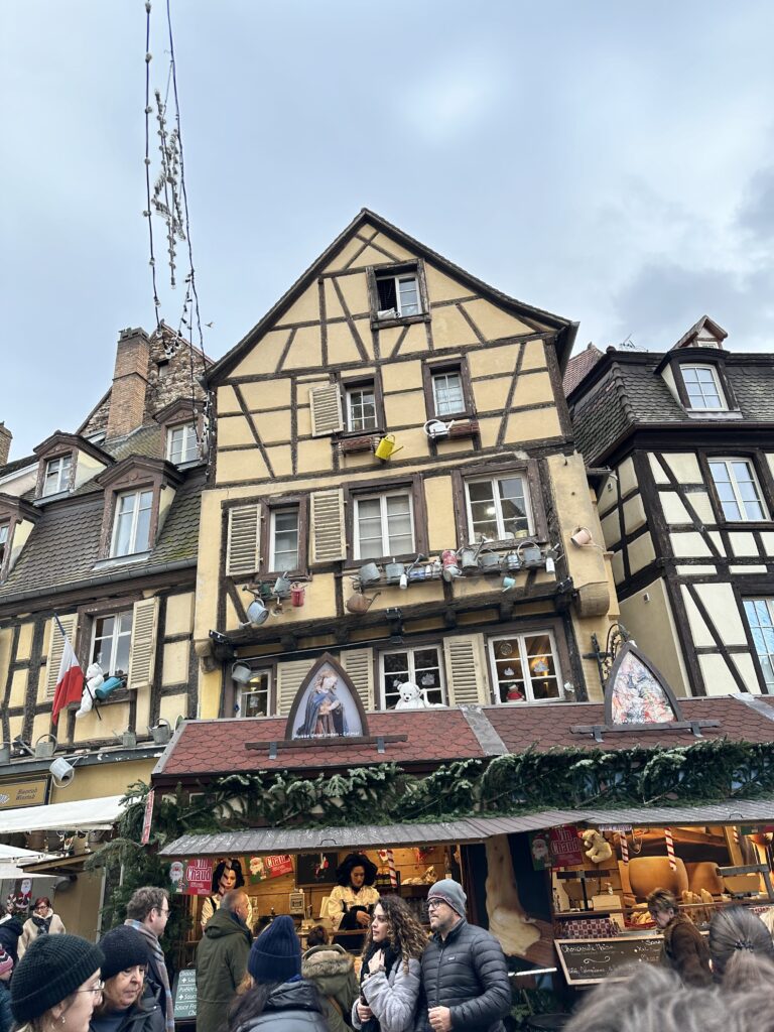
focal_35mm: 24
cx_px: 387
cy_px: 516
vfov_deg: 71.6
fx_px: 716
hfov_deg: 56.8
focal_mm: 6.86
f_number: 1.78
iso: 80
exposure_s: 1/414
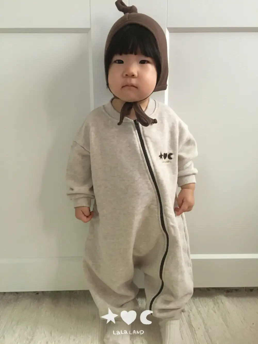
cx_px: 129
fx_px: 288
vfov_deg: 61.7
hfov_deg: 48.2
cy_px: 172
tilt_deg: -11.3
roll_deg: -0.6
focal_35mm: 29
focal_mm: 4.15
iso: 250
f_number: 2.2
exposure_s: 1/15
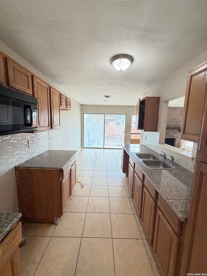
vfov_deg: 102.1
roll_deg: -1.7
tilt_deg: -7.6
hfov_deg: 85.7
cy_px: 138
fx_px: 112
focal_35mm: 14
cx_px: 104
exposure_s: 1/60
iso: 250
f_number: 2.2
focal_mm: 2.22
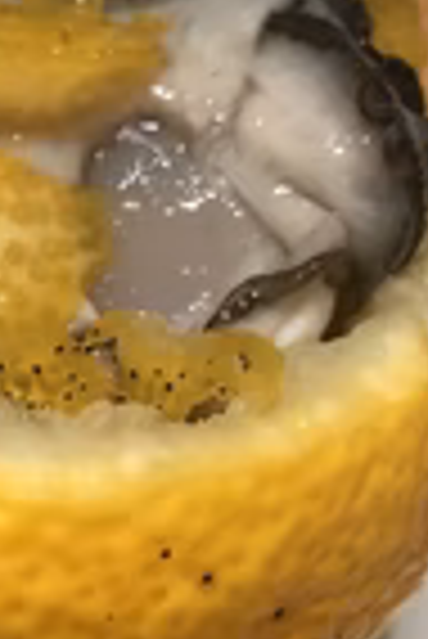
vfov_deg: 24.5
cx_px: -86
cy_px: 454
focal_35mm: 82
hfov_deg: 16.0
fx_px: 1459
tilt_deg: -48.9
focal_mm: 3.99
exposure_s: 1/33
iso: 25
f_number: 1.8
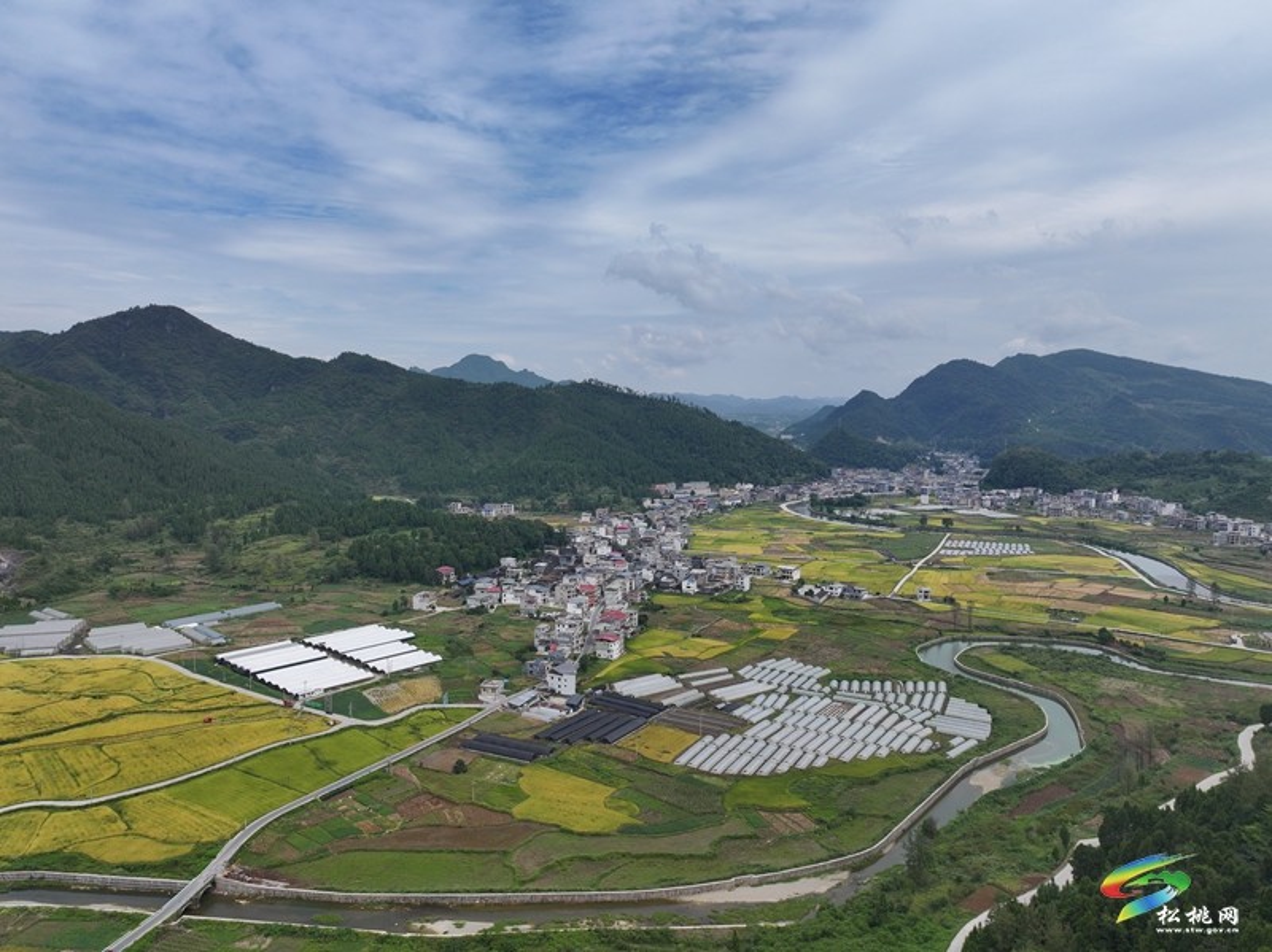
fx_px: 881
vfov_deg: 56.8
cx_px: 636
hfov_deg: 71.6
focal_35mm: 24
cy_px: 476
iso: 100
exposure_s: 1/2000
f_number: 2.8
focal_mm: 12.29
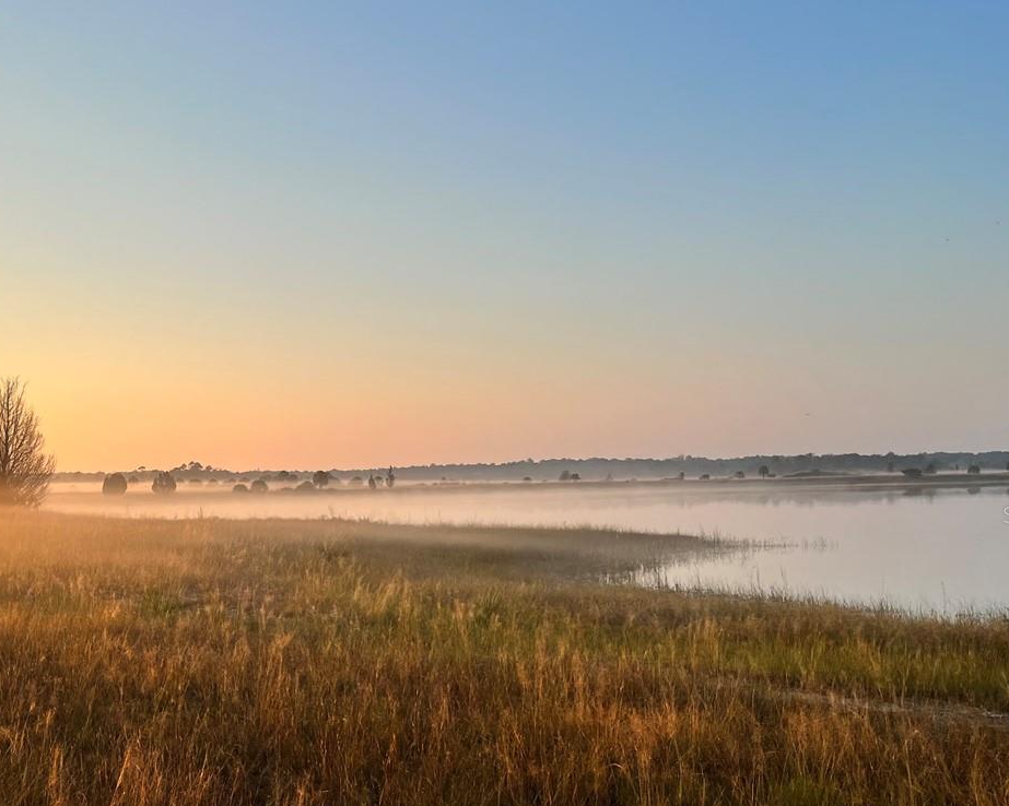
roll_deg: +0.5
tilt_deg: +0.2
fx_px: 1314
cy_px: 514
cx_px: 232
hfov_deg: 40.6
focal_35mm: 44
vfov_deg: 33.9
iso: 50
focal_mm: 5.1
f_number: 1.6
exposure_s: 1/2688
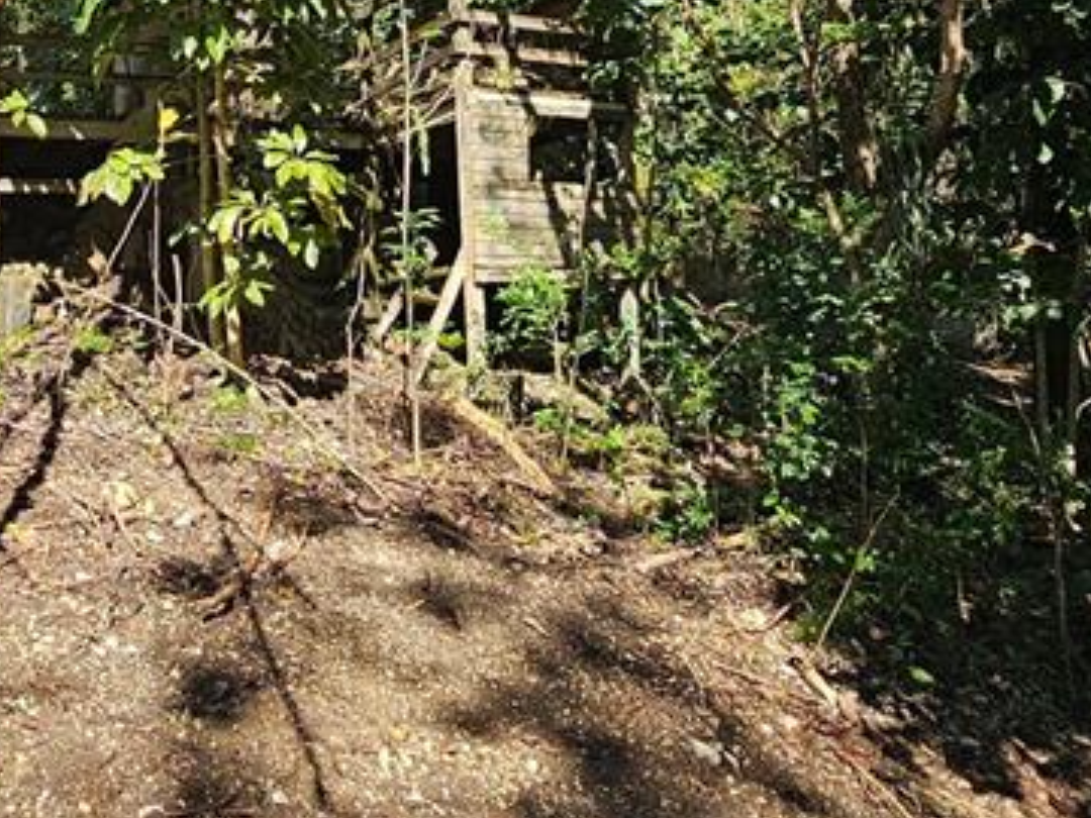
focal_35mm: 37
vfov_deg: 37.2
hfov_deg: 48.5
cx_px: 294
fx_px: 1166
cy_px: 158
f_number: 2.2
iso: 50
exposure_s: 1/871
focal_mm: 2.2
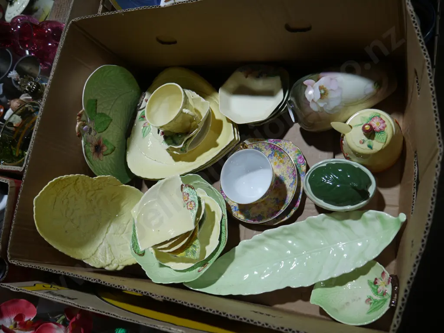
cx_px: 222
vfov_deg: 46.8
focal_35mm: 30
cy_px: 166
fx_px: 385
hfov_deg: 60.0
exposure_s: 1/125
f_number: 3.6
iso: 200
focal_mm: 15
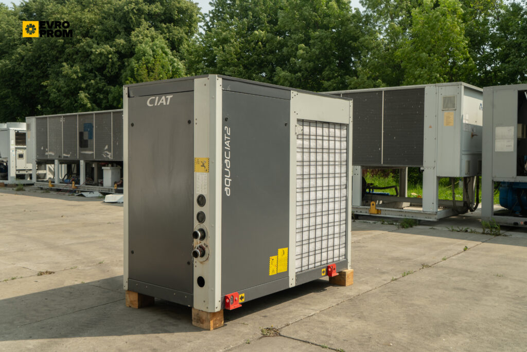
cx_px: 264
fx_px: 512
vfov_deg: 37.9
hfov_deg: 54.4
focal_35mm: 35
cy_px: 176
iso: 100
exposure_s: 1/100
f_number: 9
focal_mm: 35
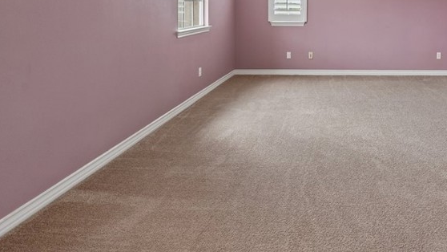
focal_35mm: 25
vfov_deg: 40.3
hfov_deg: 68.7
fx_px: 296
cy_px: 0
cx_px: 340
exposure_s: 1/25
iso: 400
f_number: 8
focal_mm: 13
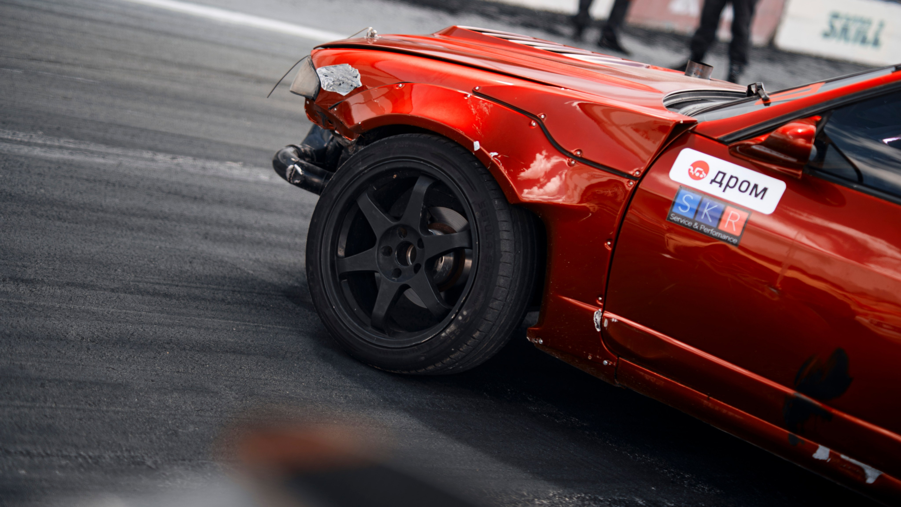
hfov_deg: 23.9
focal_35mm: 89
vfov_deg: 13.6
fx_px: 2127
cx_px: 450
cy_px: 254
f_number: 1.8
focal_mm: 85
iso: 100
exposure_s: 1/125
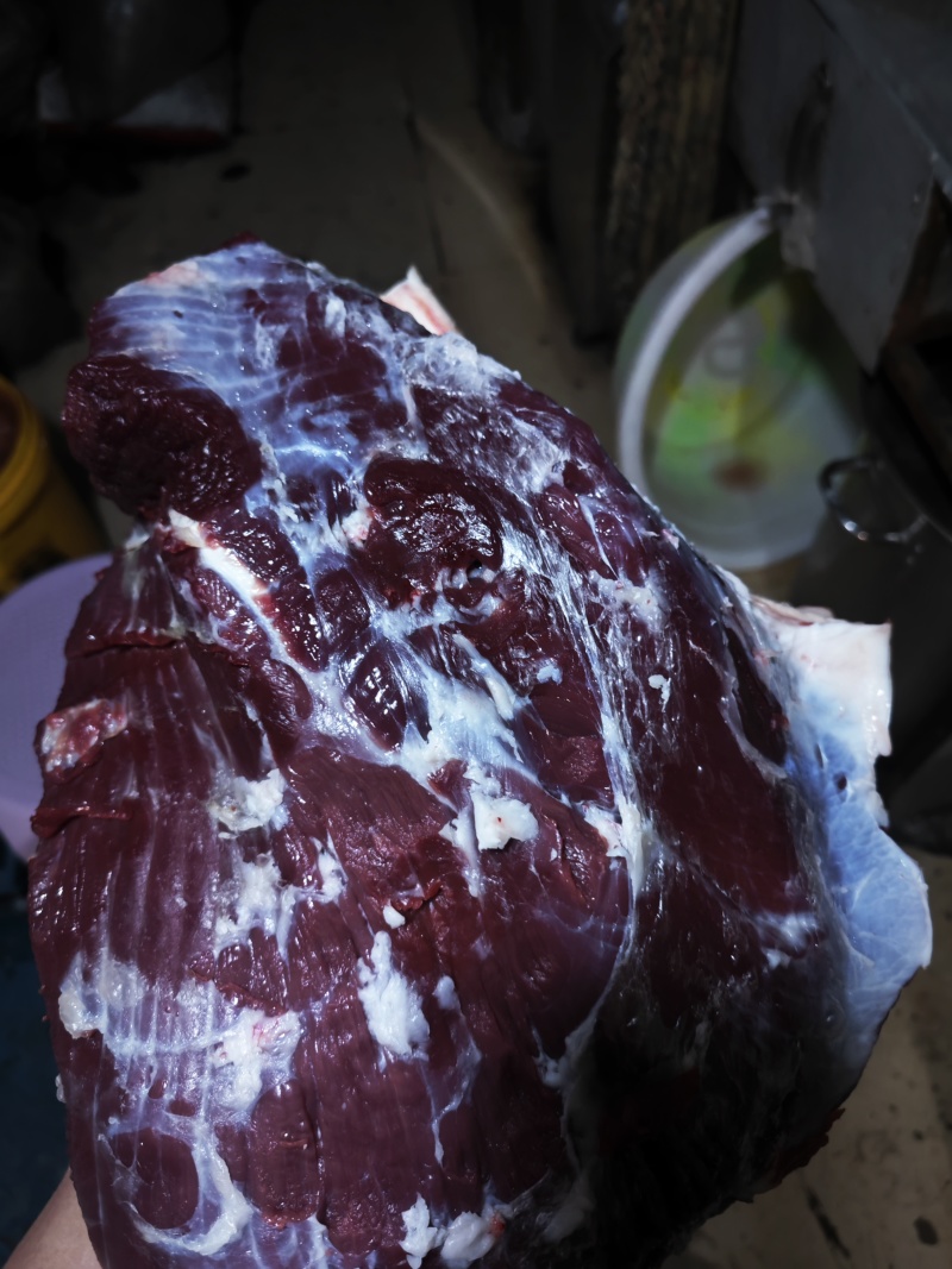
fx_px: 844
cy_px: 634
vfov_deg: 73.9
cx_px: 476
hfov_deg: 58.9
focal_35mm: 23
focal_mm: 5.43
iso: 800
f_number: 1.8
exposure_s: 1/33.3
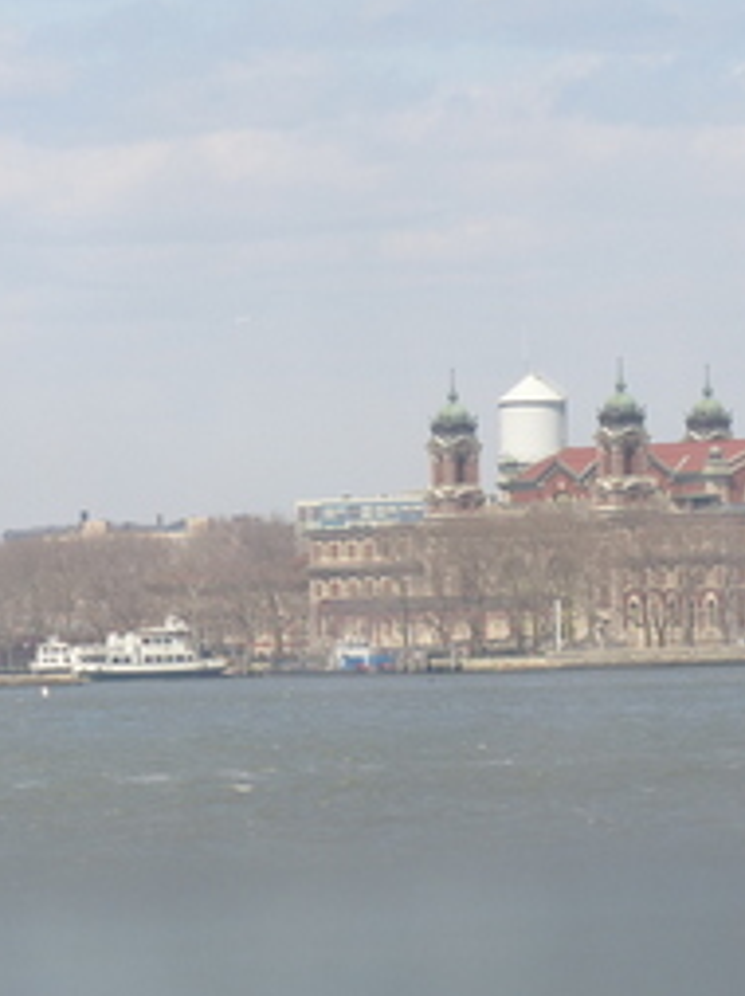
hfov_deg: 3.4
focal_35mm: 432
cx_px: 772
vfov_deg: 4.6
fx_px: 12417
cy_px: 518
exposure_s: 1/500
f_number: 4
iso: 160
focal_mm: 49.2
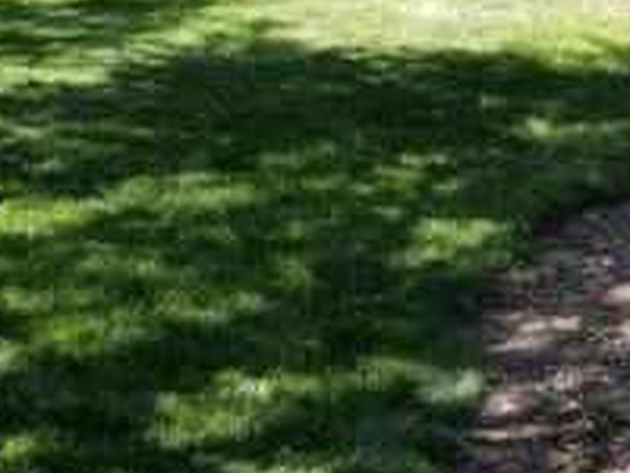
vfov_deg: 17.1
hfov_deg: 23.5
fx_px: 1511
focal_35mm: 83
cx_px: 406
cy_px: -63
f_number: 1.7
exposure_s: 1/530
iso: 50
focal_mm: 4.25
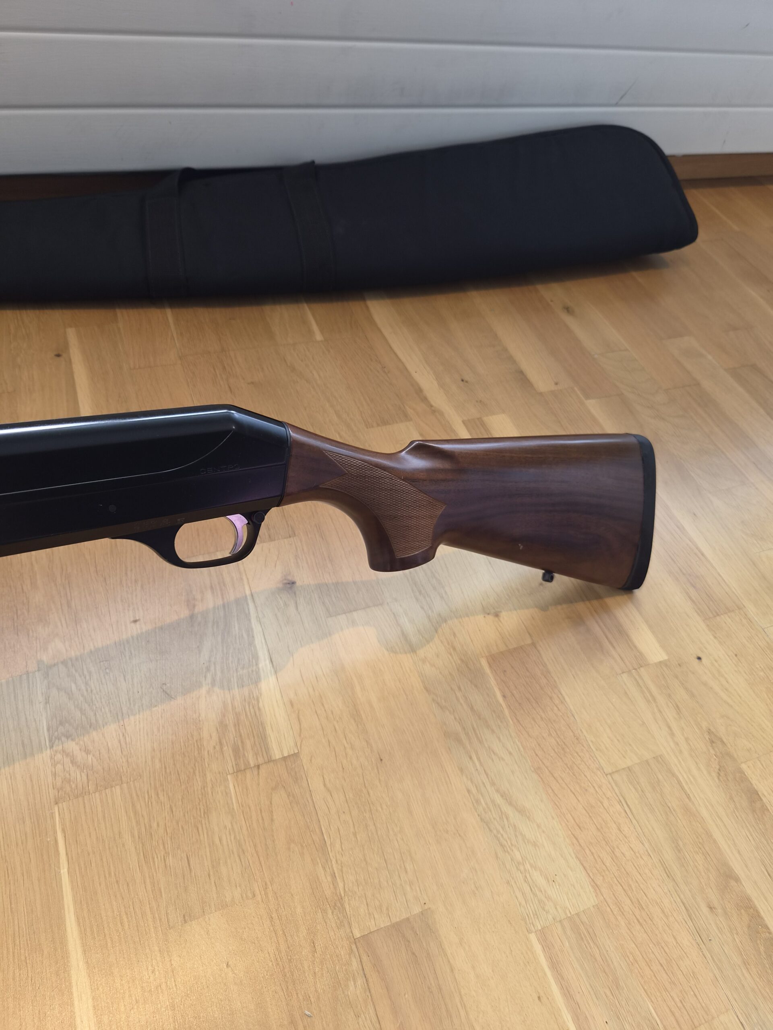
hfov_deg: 58.9
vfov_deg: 73.9
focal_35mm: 23
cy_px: 515
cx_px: 386
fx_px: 685
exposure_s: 1/100
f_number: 1.8
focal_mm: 5.4
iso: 160
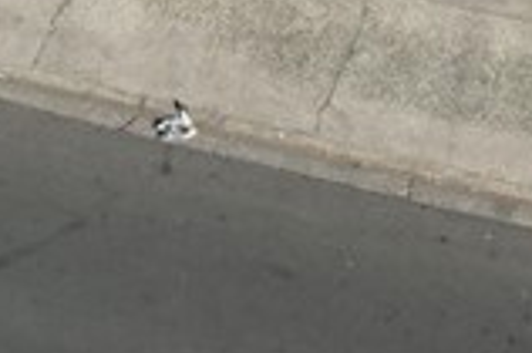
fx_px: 2111
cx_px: 279
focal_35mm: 143
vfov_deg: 8.6
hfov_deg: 14.4
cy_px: -516
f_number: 2.8
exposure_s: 1/1250
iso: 100
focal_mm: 8.38
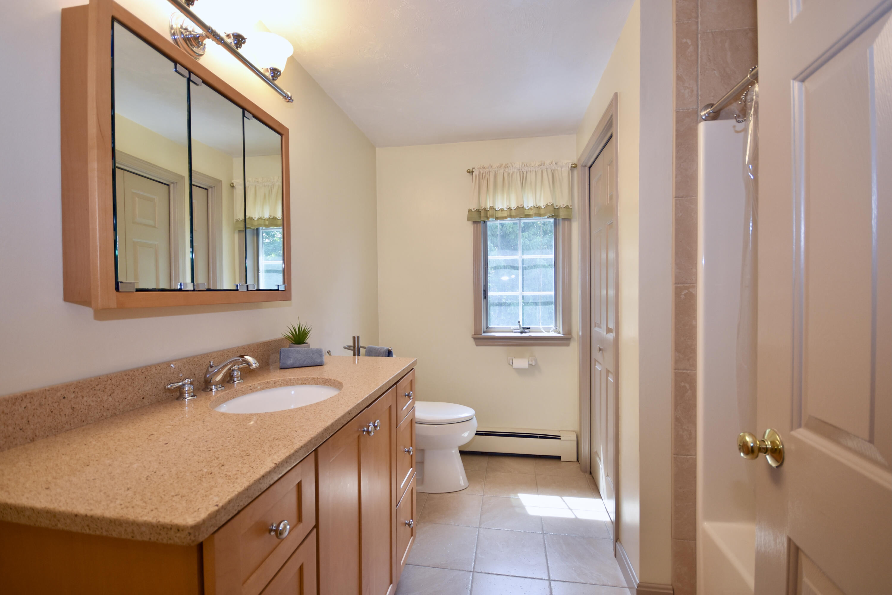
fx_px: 372
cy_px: 298
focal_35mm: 15
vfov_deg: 77.3
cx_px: 446
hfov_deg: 100.4
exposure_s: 1/60
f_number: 4
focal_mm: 10
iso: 220
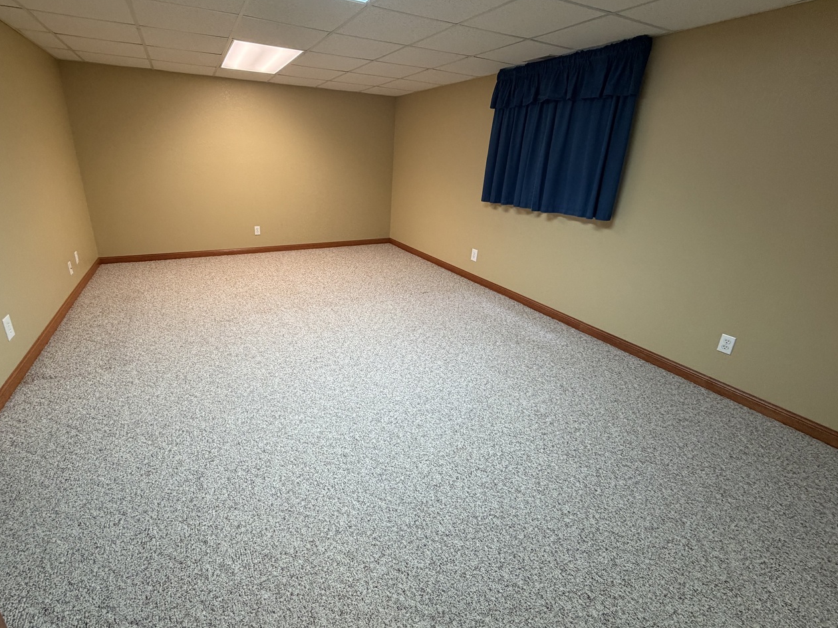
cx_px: 376
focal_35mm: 16
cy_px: 286
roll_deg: -1.0
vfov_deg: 77.9
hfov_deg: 94.2
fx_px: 387
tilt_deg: -19.0
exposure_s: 1/60
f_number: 2.2
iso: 320
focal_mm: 2.22
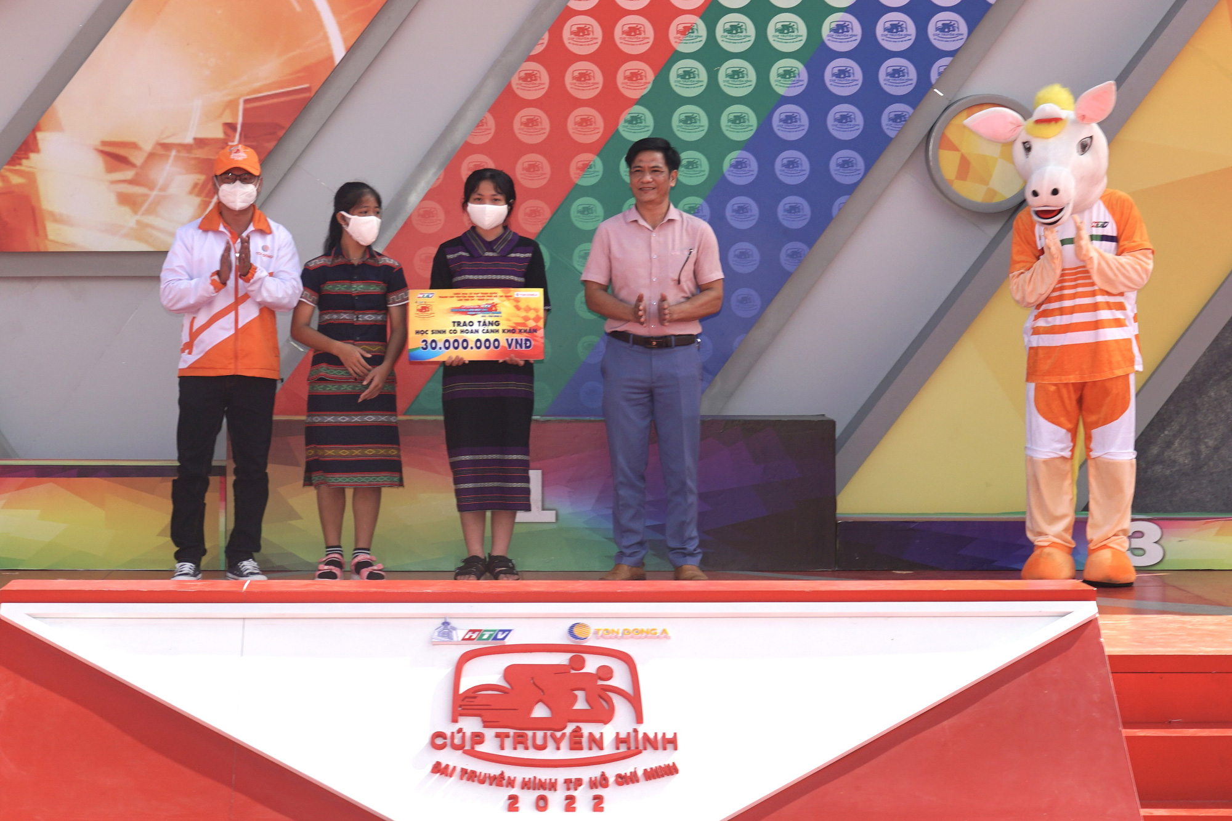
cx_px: 616
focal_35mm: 51
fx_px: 1745
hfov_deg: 38.9
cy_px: 410
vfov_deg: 26.5
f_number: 6.3
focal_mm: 34
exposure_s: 1/200
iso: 100
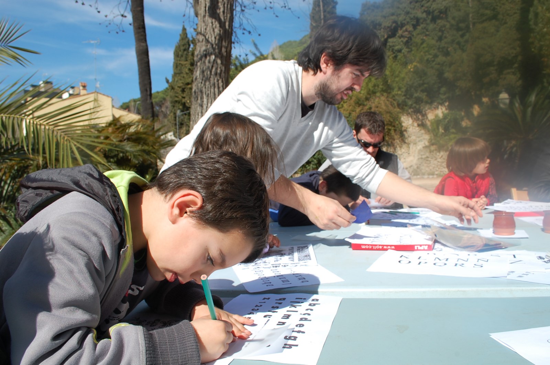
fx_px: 412
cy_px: 182
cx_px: 275
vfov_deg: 47.8
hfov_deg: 67.5
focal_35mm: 27
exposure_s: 1/320
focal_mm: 18
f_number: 9
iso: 200
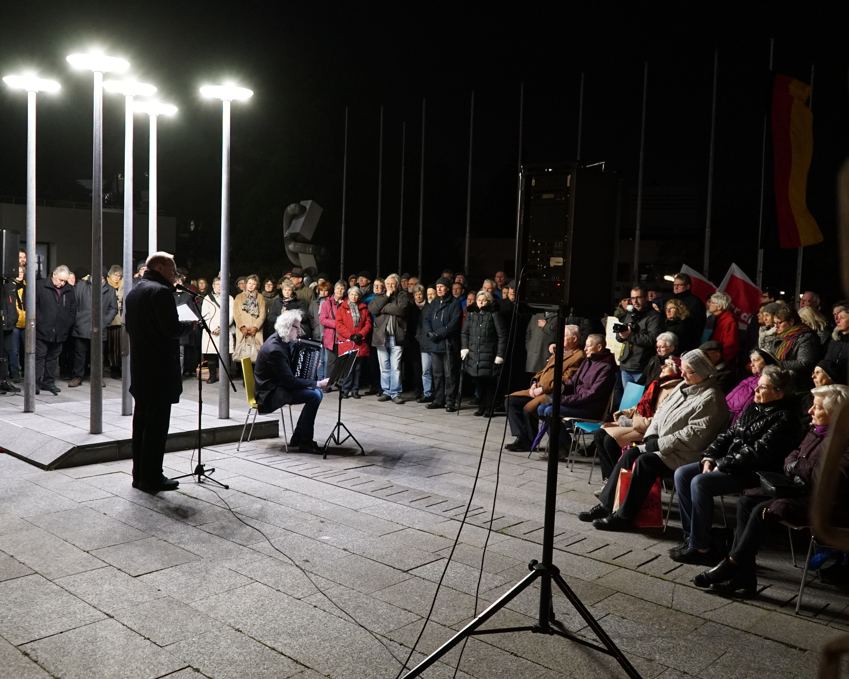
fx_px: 804
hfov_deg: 55.6
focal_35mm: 32
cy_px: 337
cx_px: 405
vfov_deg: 45.8
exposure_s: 1/60
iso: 6400
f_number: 4
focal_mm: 28
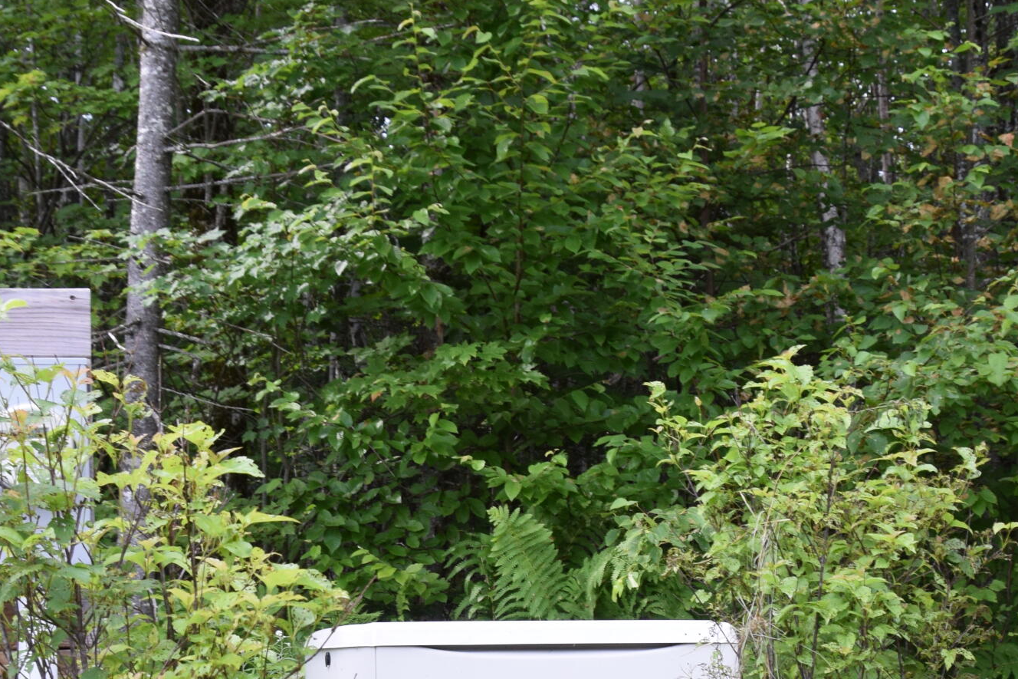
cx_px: 545
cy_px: 697
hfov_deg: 32.9
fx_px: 1725
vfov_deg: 21.4
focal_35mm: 61
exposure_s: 1/200
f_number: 7.1
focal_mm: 18
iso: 400
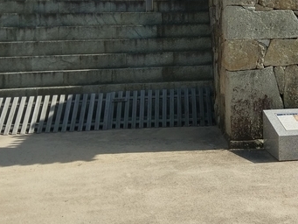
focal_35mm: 61
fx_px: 525
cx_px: 246
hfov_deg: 30.8
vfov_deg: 23.6
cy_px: 39
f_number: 1.8
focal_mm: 4.58
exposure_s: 1/2526
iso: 100
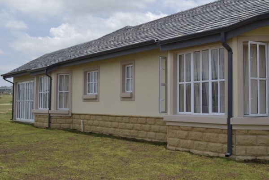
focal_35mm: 42
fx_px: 314
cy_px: 90
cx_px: 134
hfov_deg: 46.4
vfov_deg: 31.9
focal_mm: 28
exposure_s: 1/125
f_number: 11
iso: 100
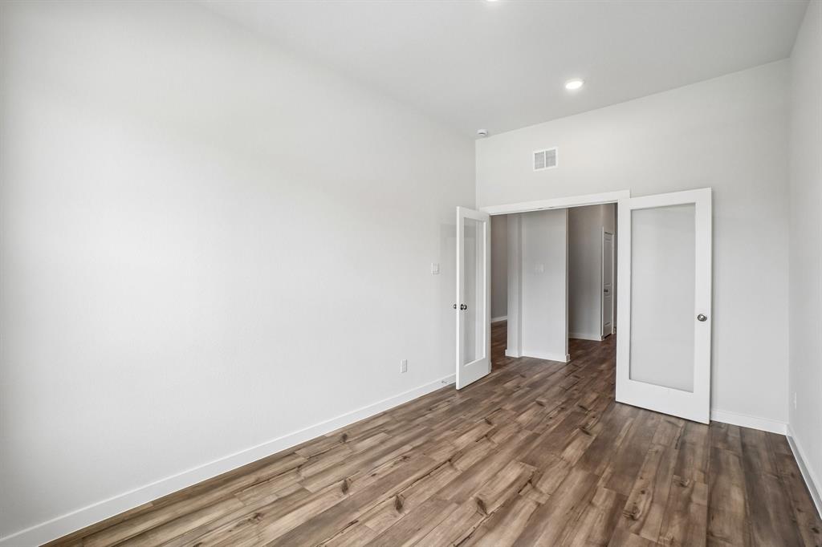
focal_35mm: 15
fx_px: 342
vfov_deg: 77.3
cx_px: 411
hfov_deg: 100.4
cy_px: 274
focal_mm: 10
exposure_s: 1/60
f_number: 8
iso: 400
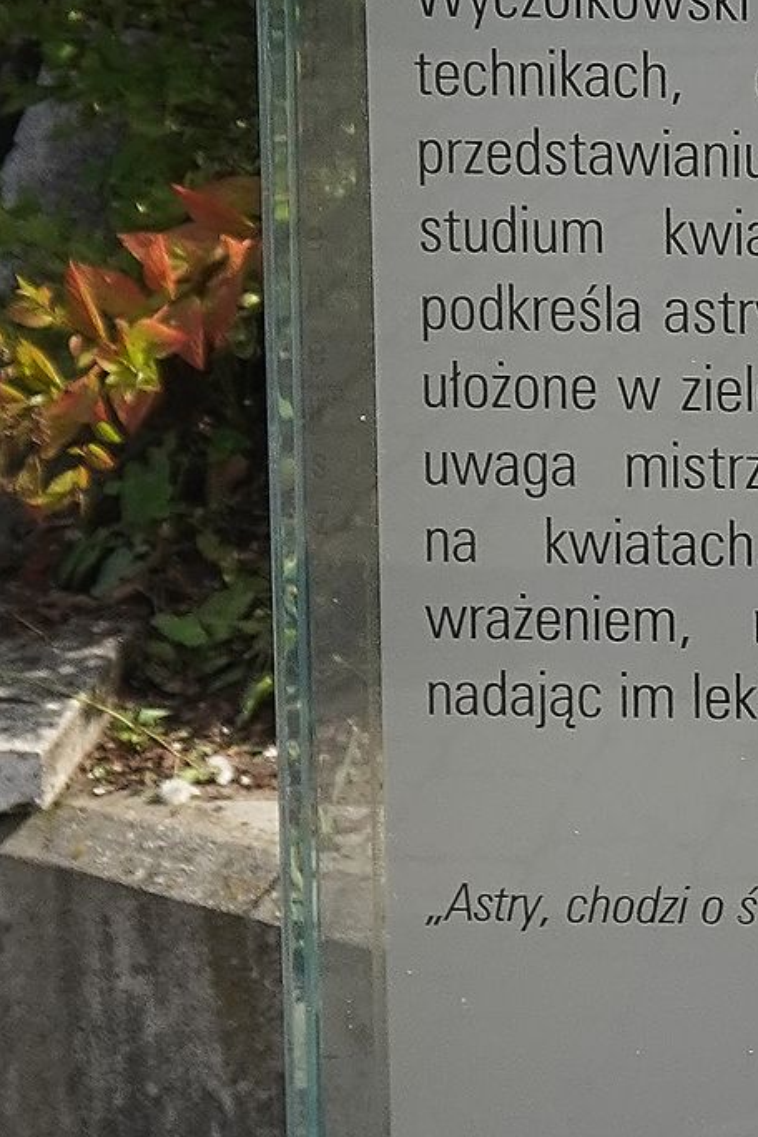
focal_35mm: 138
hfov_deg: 9.2
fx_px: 4364
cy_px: -278
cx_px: 1632
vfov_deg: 14.3
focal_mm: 21
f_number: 5.6
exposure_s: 1/1250
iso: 500
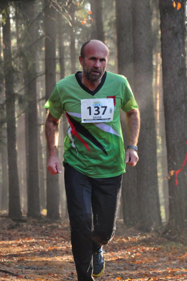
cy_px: 154
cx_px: 97
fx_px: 1493
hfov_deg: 7.2
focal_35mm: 192
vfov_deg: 10.7
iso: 3200
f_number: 5.6
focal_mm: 105
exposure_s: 1/640
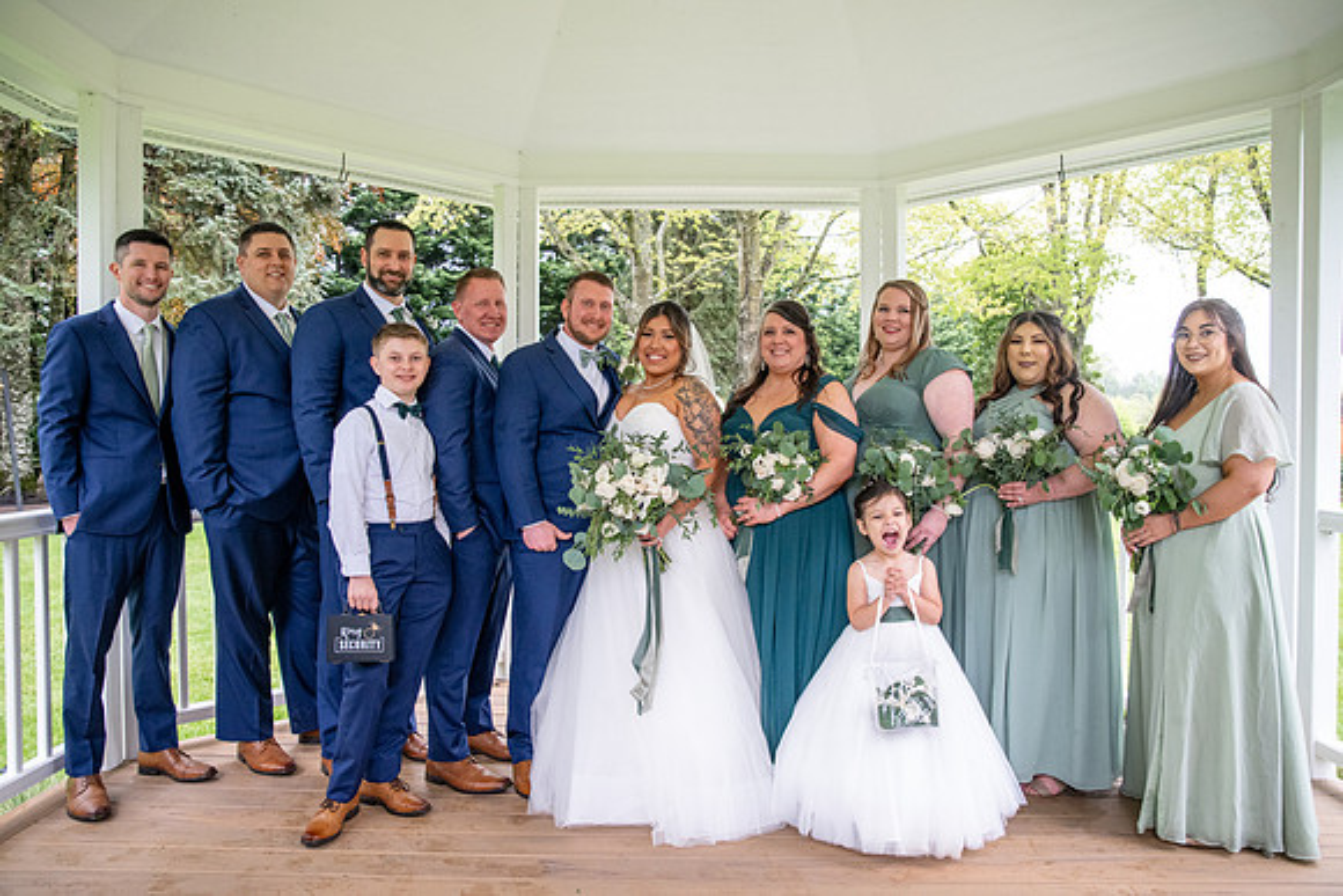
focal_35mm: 24
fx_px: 896
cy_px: 448
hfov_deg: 73.7
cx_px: 672
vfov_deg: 53.2
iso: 2000
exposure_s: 1/320
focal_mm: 24
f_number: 4
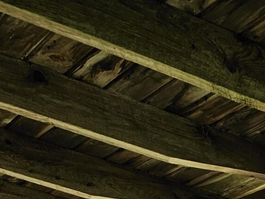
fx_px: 927
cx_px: 250
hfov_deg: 16.0
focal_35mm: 121
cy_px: 494
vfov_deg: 10.4
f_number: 1.7
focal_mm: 6.3
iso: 50
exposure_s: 1/207
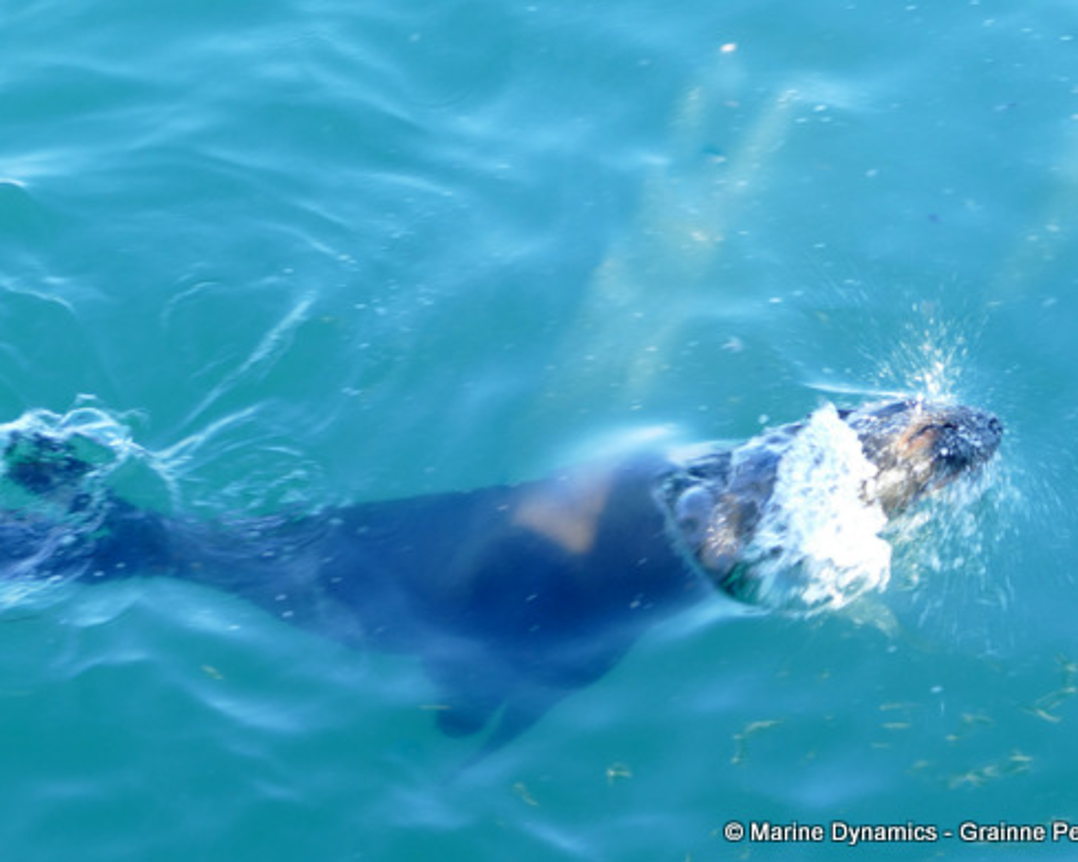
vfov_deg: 22.5
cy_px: 434
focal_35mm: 68
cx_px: 531
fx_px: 2169
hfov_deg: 27.9
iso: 160
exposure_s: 1/125
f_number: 3.5
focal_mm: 21.41
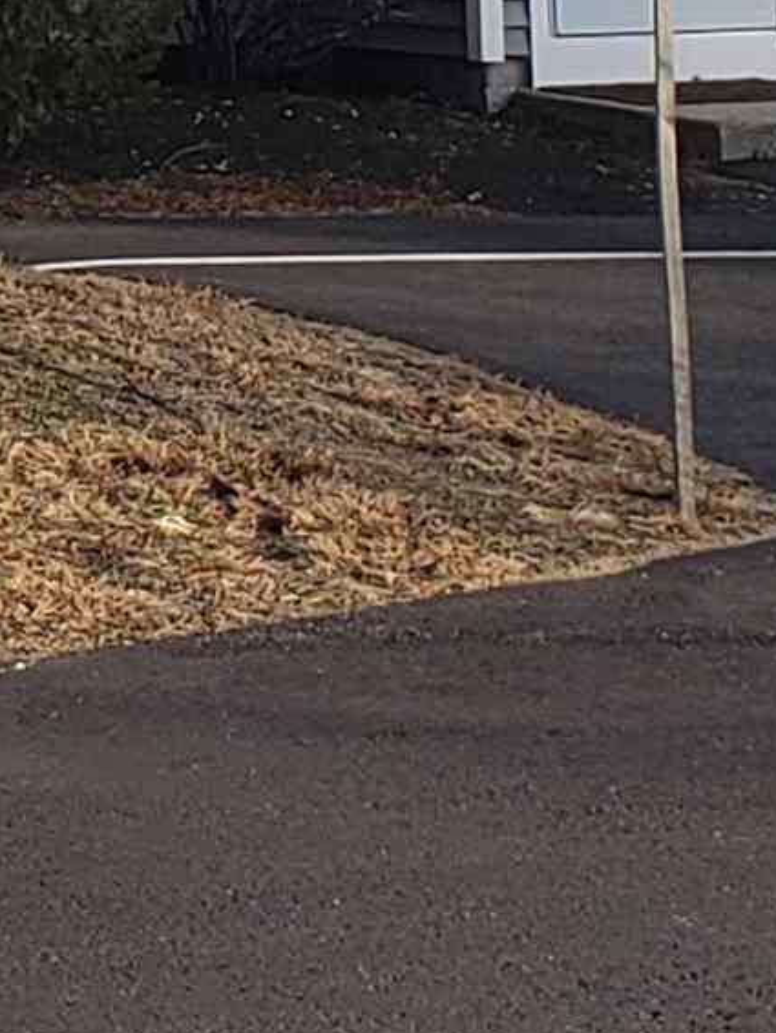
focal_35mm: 141
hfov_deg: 9.8
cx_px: -749
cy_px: -475
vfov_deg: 13.3
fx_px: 4211
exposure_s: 1/562
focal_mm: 4.3
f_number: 2.4
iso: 50
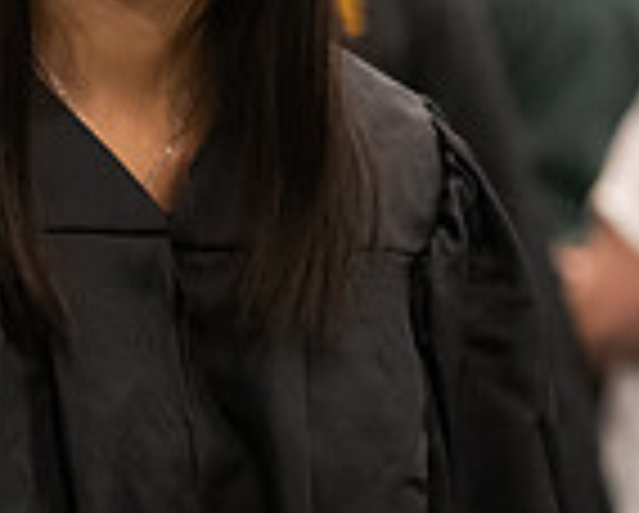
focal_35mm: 364
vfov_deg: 4.3
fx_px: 6893
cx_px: 315
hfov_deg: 5.3
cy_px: 43
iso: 3200
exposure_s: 1/200
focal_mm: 95
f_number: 3.2
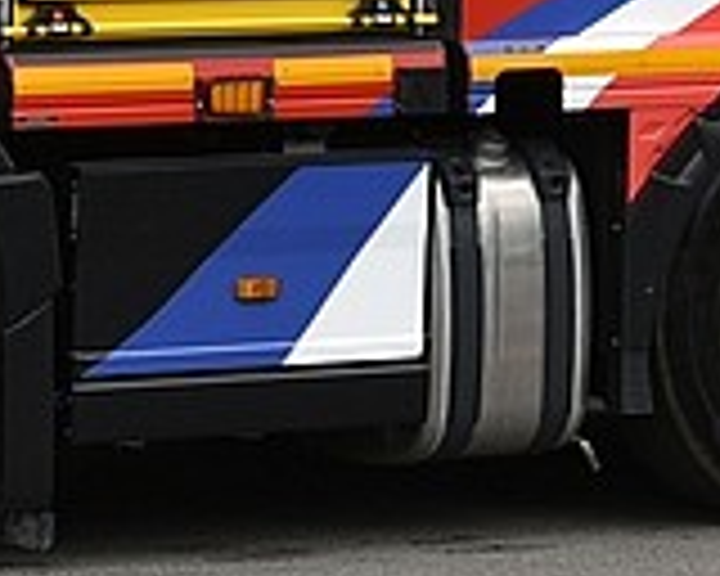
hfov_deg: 5.1
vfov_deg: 4.0
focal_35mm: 380
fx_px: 8098
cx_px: 266
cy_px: -392
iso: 200
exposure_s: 1/250
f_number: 8
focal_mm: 72
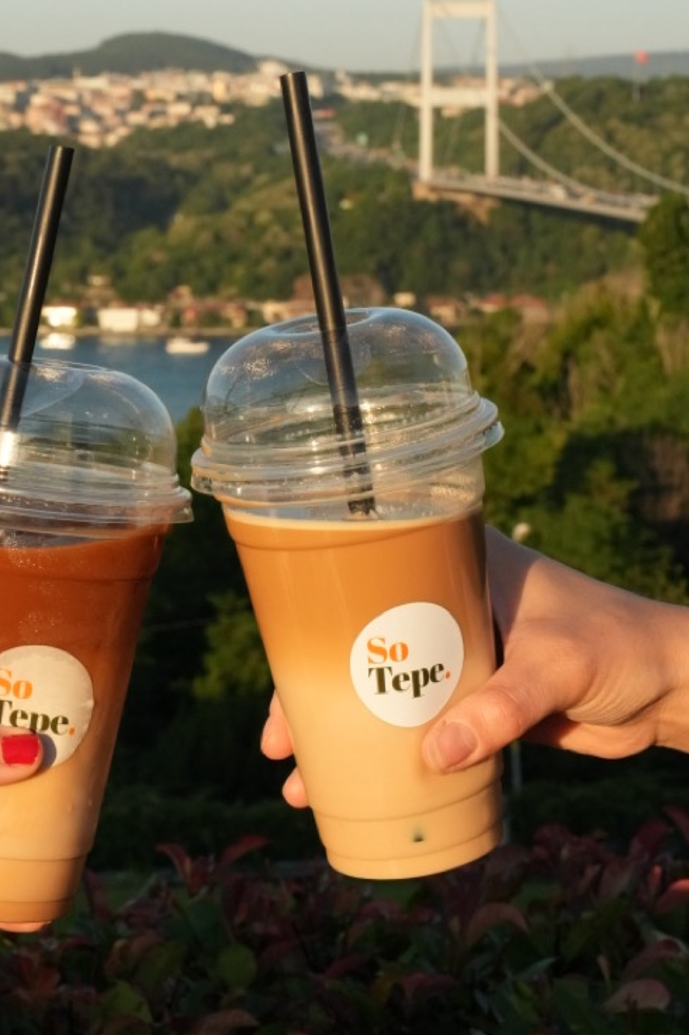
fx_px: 2500
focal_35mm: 87
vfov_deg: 23.3
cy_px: 392
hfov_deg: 15.6
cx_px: 140
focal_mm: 50
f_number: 16
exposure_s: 1/800
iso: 2500
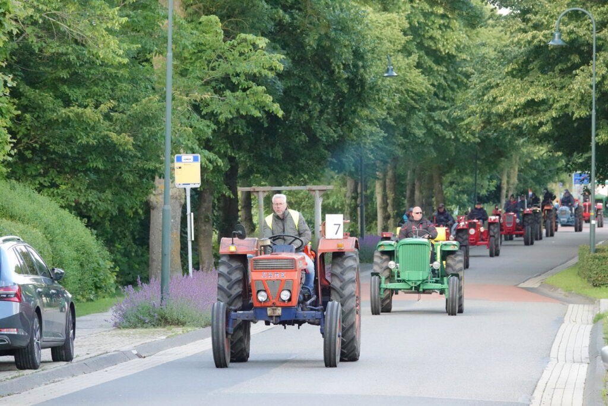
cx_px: 304
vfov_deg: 5.8
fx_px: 4020
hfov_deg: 8.6
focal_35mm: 238
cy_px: 203
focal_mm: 87.11
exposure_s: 1/1600
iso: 3200
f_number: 4
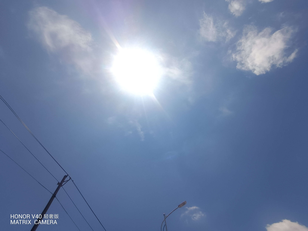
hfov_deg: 91.0
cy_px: 116
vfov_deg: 74.7
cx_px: 154
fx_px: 151
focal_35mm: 17
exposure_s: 1/3155
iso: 114
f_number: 2.4
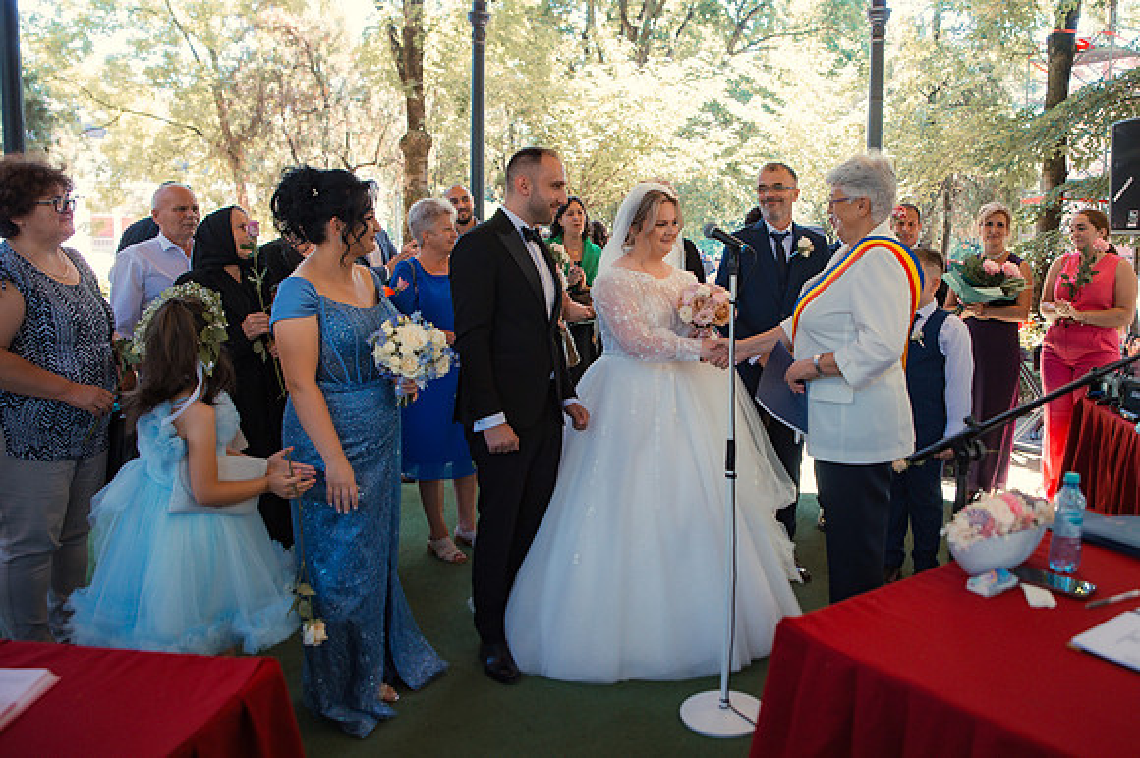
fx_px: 886
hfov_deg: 65.1
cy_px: 316
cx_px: 665
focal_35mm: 28
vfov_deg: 46.2
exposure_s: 1/125
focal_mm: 24
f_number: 3.5
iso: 500
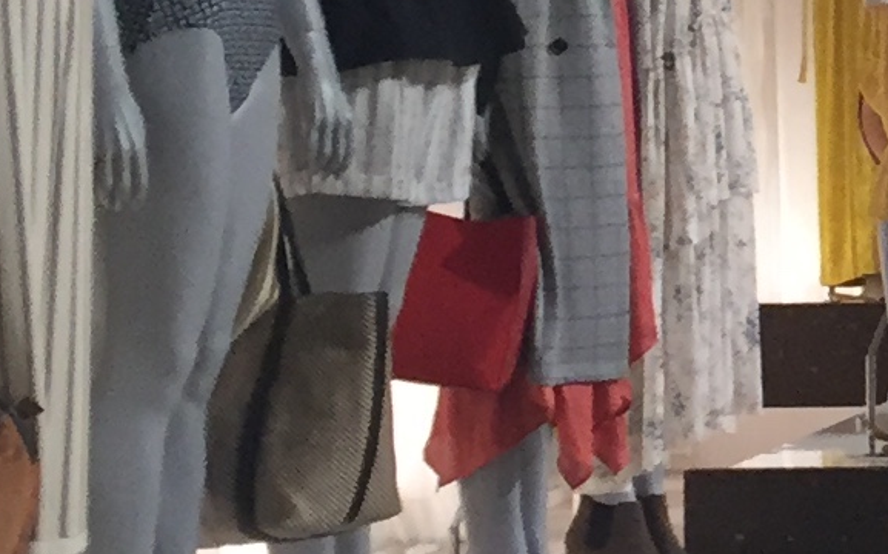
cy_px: -91
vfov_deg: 7.5
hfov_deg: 10.7
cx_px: 1973
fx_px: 4209
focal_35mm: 174
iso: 64
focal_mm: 4.15
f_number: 2.2
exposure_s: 1/33
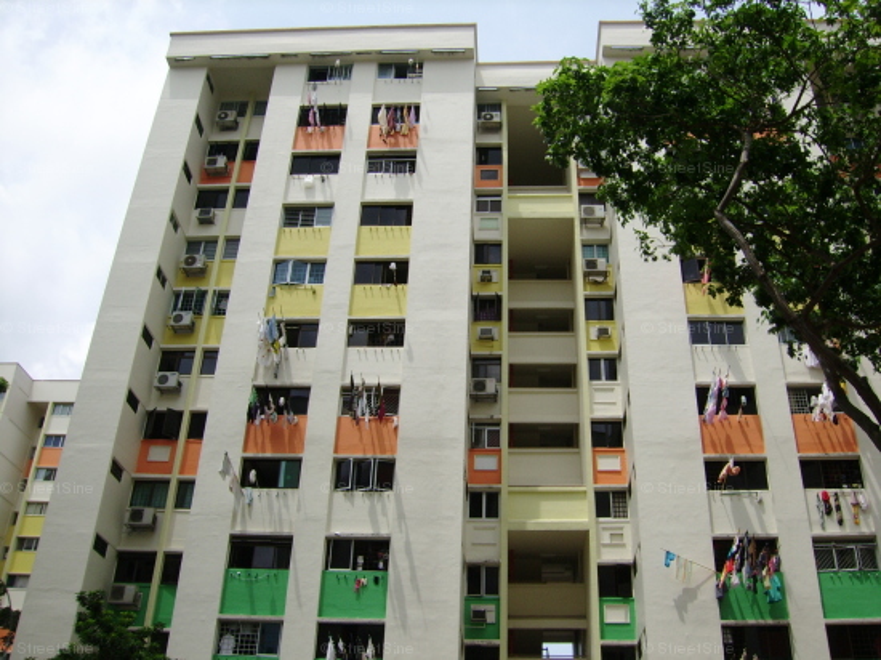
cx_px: 440
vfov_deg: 40.7
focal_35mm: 35
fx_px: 890
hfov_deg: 52.6
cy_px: 330
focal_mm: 5.95
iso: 50
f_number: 5.8
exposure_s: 1/500
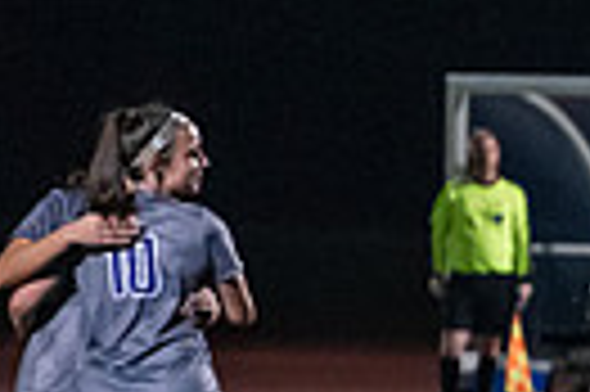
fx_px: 14535
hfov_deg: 2.3
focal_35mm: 888
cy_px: 363
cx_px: 1266
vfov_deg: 1.5
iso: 8000
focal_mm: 200
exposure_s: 1/1000
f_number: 2.8
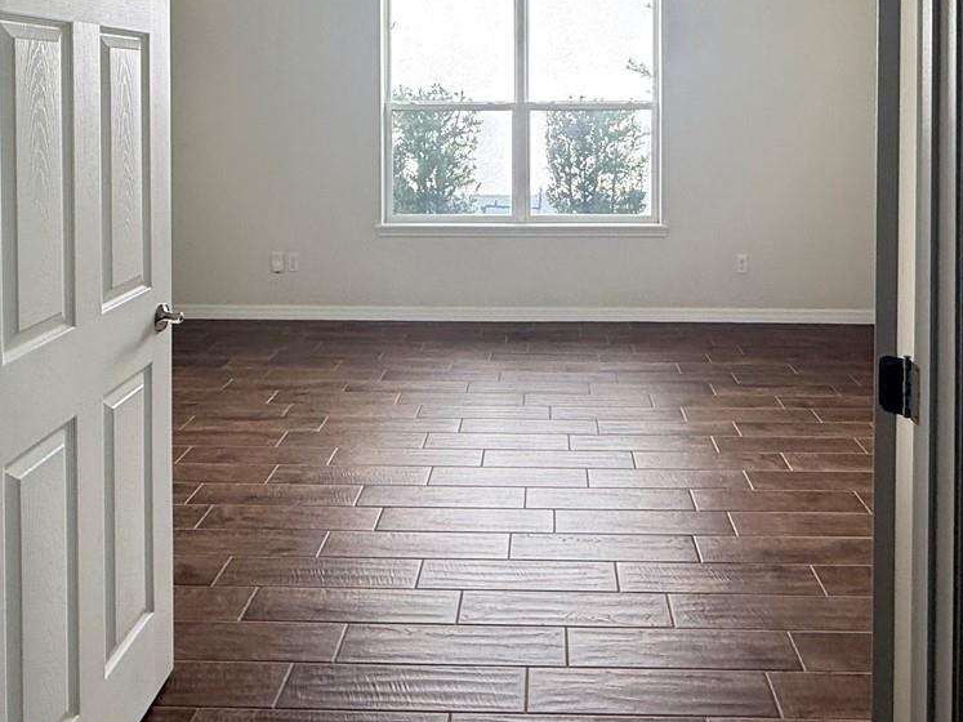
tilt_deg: -1.5
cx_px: 536
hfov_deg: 59.8
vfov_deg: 43.7
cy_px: 106
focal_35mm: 30
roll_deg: +0.4
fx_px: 834
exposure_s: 1/149
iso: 64
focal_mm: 2.22
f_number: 2.2
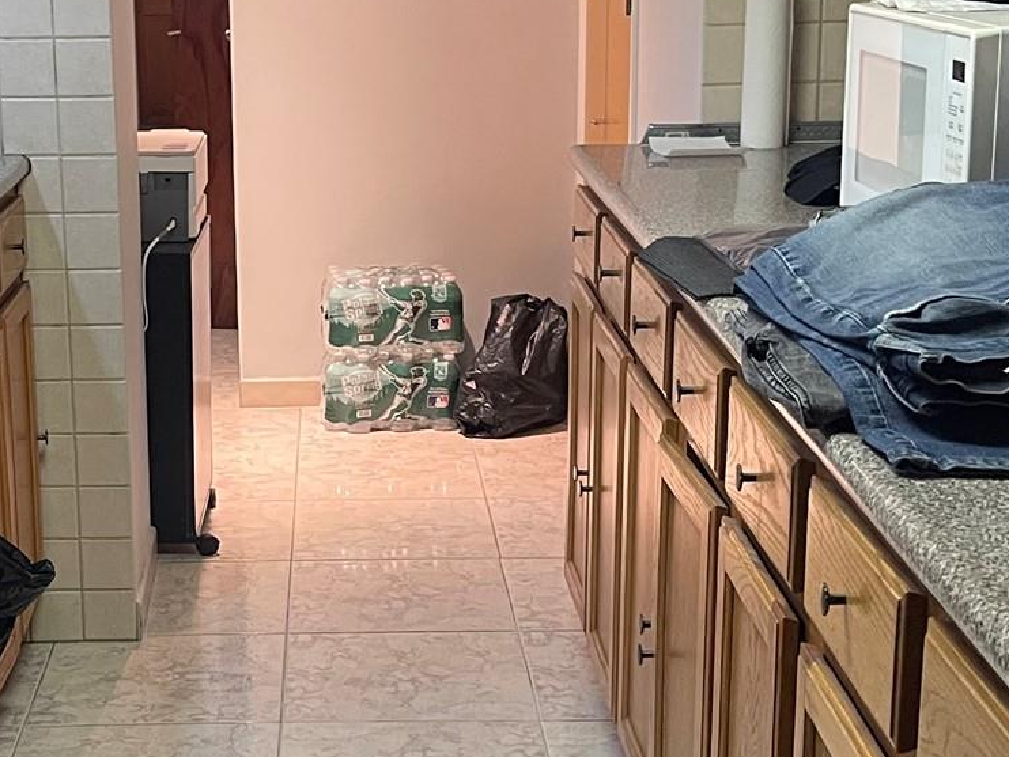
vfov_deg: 21.3
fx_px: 2012
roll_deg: +0.7
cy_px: 419
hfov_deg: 27.8
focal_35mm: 69
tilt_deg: -16.3
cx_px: 279
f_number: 1.6
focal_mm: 5.1
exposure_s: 1/60
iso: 250
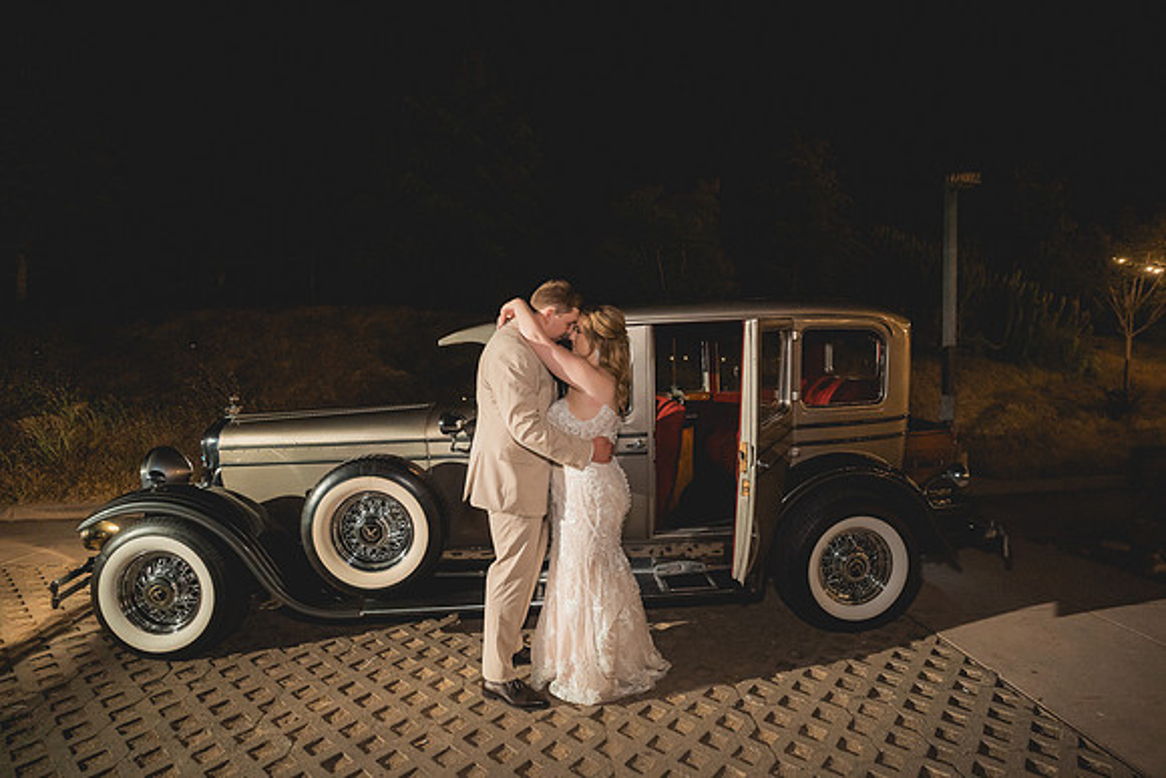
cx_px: 583
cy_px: 389
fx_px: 583
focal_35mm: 18
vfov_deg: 67.4
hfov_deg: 90.0
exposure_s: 1/125
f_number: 2.8
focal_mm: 18
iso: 3200
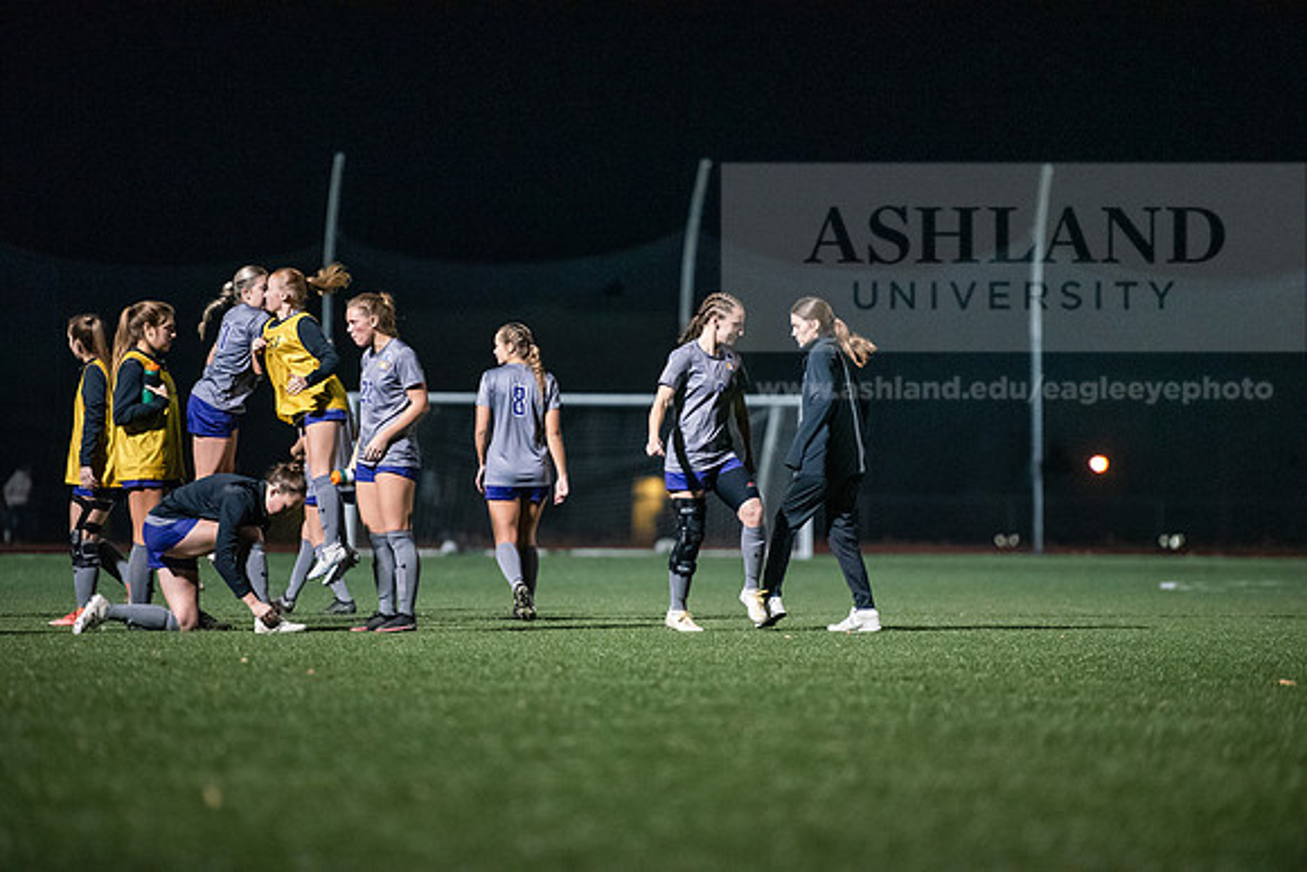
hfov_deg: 10.3
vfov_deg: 6.9
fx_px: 7262
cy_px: 436
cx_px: 654
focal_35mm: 200
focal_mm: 200
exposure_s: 1/1000
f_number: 2.8
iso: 8000
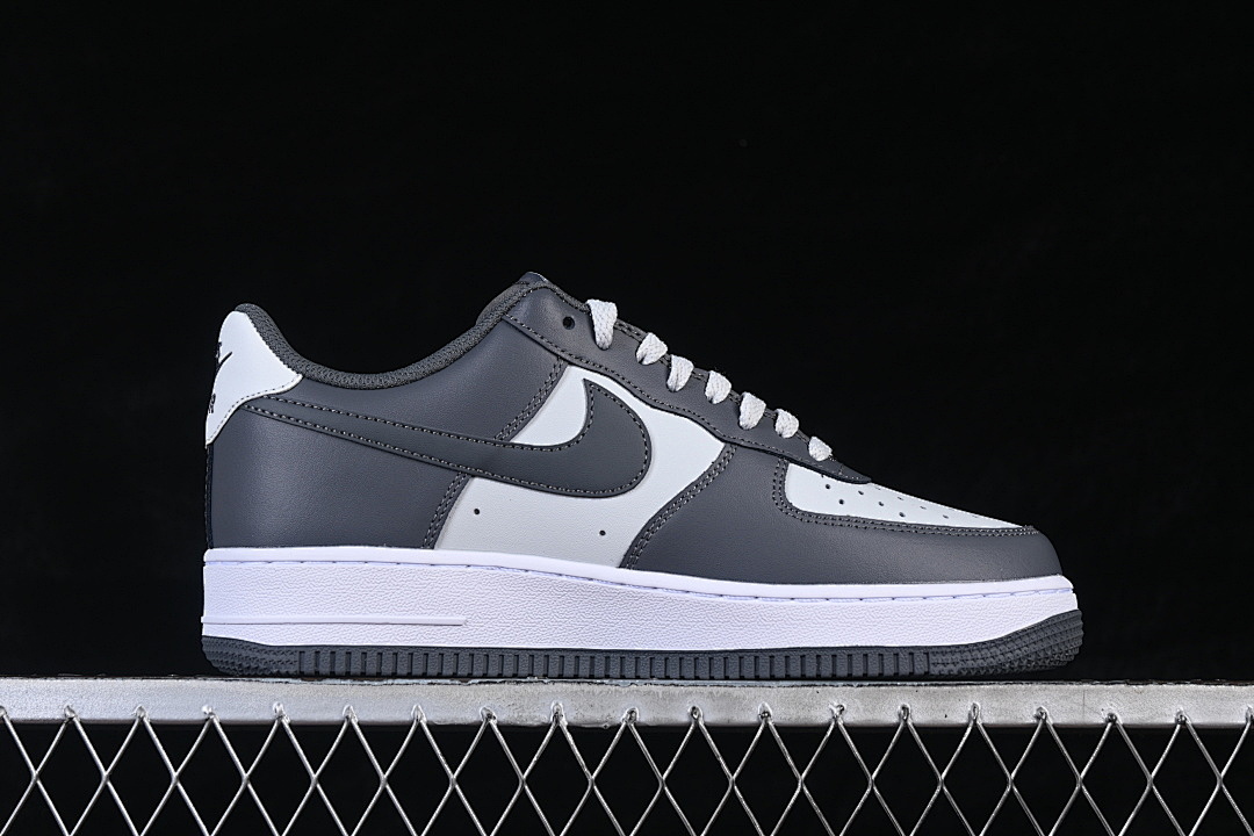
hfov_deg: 27.0
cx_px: 627
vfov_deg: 18.2
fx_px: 2612
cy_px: 418
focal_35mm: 75
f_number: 8
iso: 160
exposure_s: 1/80
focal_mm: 50
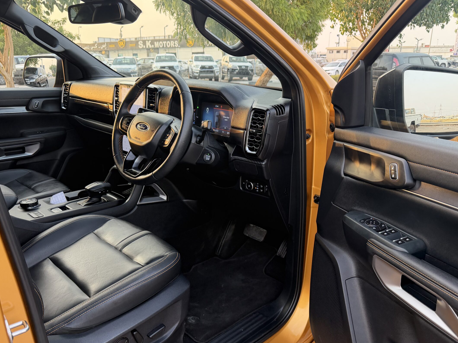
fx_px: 384
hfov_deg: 61.7
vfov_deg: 48.1
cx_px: 235
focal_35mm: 29
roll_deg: +0.0
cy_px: 193
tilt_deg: -18.3
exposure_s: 1/162
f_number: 1.78
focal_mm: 6.76
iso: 200
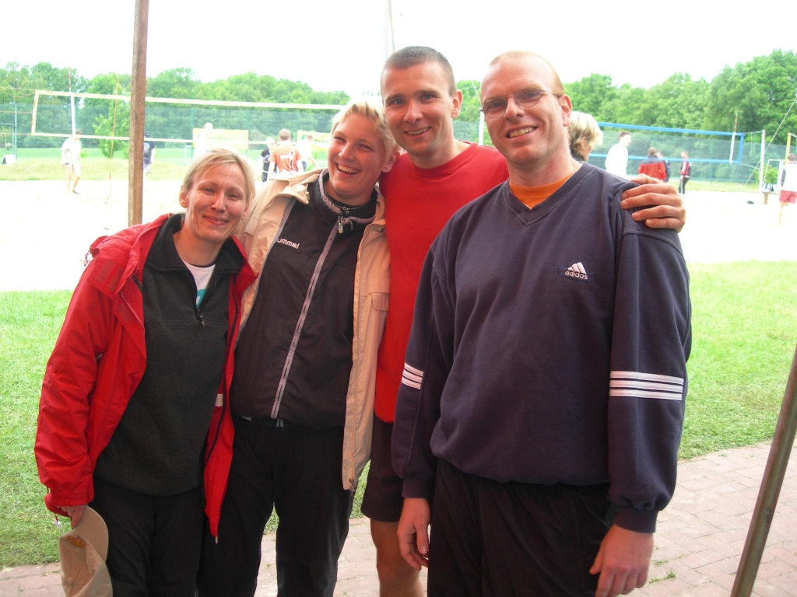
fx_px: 875
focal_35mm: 38
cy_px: 298
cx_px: 398
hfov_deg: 49.0
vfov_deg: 37.7
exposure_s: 1/90.1
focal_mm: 7.8
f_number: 2.8
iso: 50
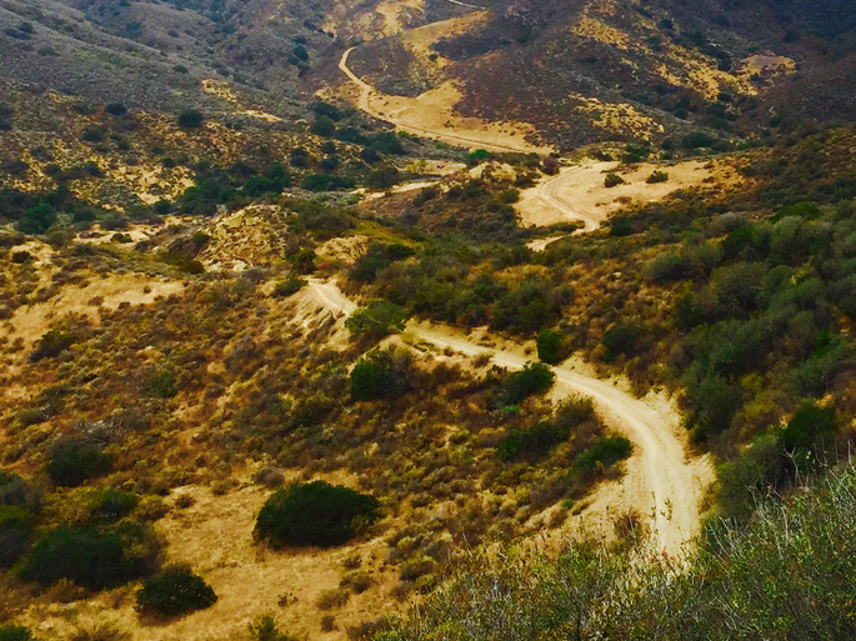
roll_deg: +0.2
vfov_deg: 23.7
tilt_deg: -7.6
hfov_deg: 31.7
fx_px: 1508
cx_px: 452
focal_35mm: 61
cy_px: 141
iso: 32
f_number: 2.2
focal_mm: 4.15
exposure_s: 1/942
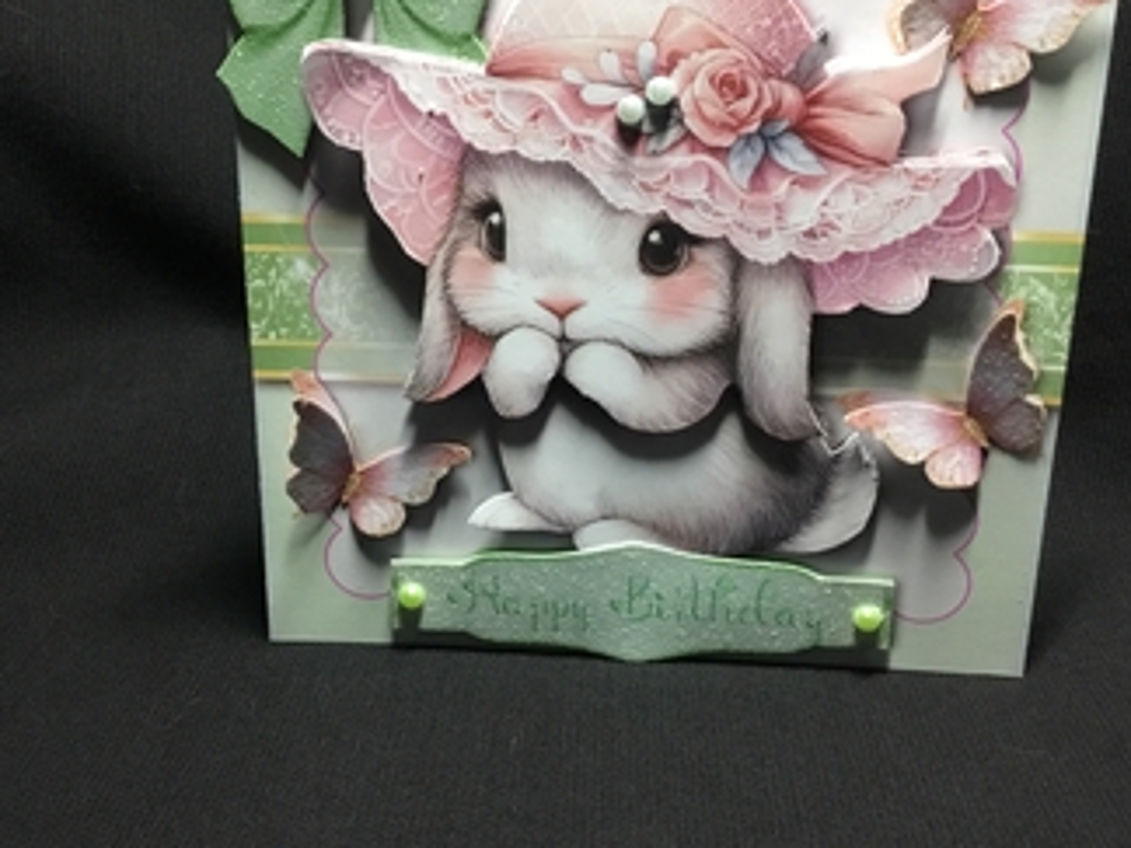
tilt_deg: -16.5
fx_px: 1405
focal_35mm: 43
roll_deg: -1.7
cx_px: 552
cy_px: 351
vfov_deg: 33.5
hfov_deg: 43.8
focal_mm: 3.3
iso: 160
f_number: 2.4
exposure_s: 1/33
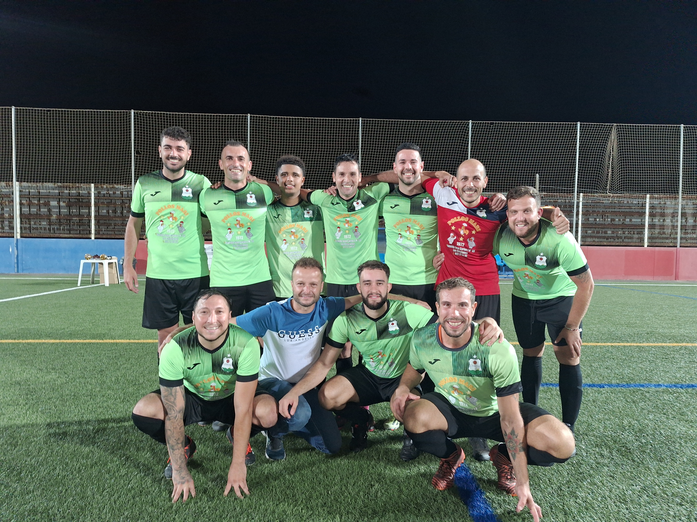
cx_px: 348
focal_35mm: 23
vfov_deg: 58.9
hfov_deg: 73.9
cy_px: 261
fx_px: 463
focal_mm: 5.54
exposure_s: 1/33
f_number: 1.8
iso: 250
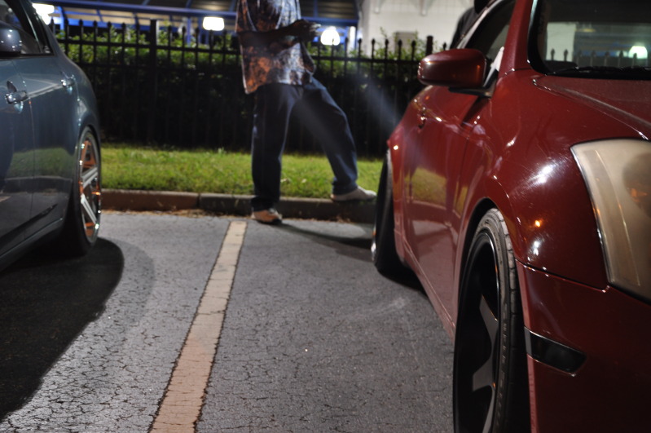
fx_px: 1030
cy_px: 216
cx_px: 326
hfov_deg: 35.1
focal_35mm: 57
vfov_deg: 23.7
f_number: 5.6
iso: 320
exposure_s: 1/6
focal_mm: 38
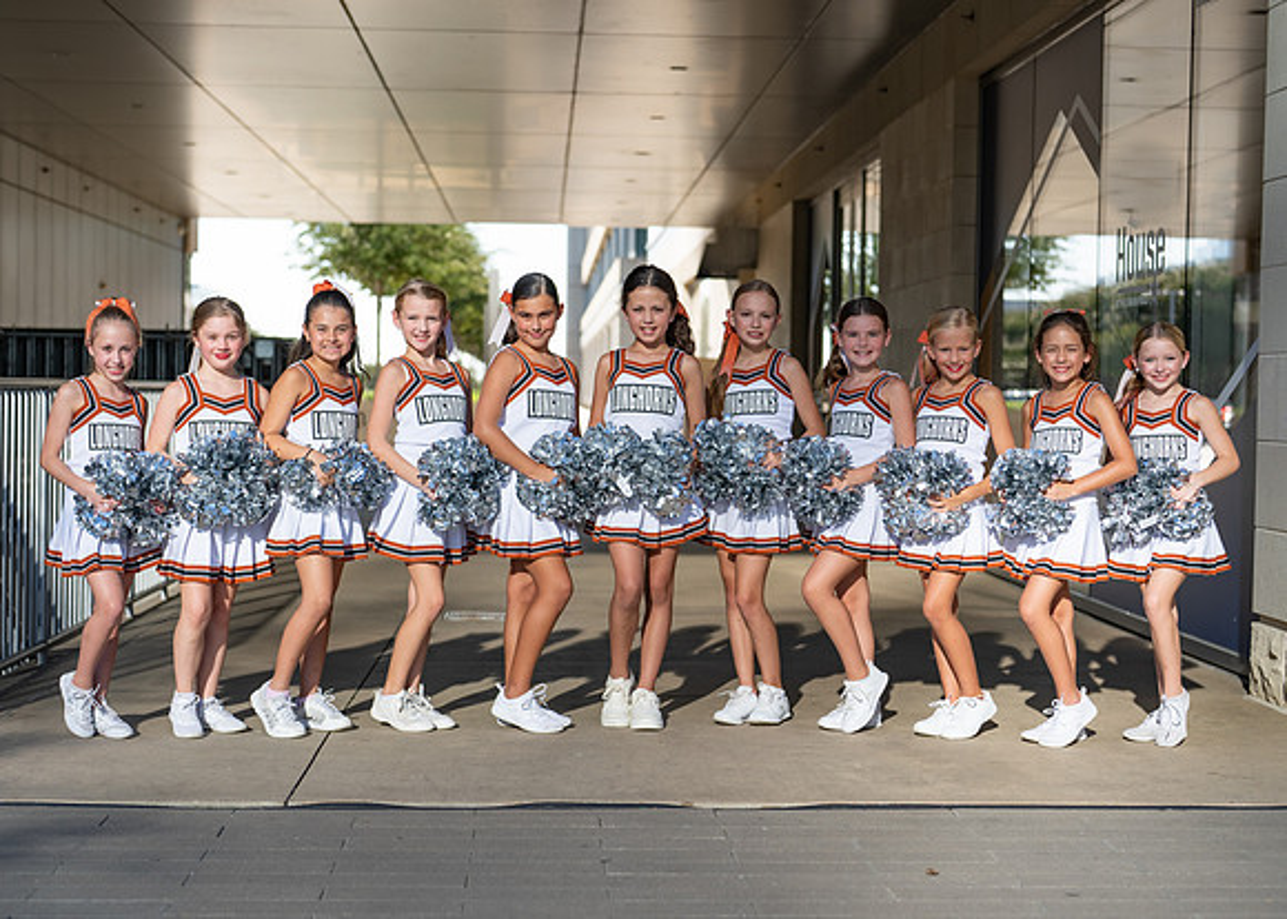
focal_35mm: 62
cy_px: 490
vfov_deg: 22.8
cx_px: 641
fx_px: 2280
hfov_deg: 31.5
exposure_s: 1/1600
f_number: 2.2
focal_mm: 50
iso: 100
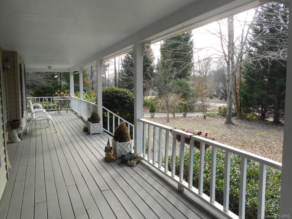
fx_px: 245
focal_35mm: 29
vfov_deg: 48.2
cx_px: 146
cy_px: 110
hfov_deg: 61.7
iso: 80
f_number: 3.4
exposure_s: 1/100
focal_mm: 5.1
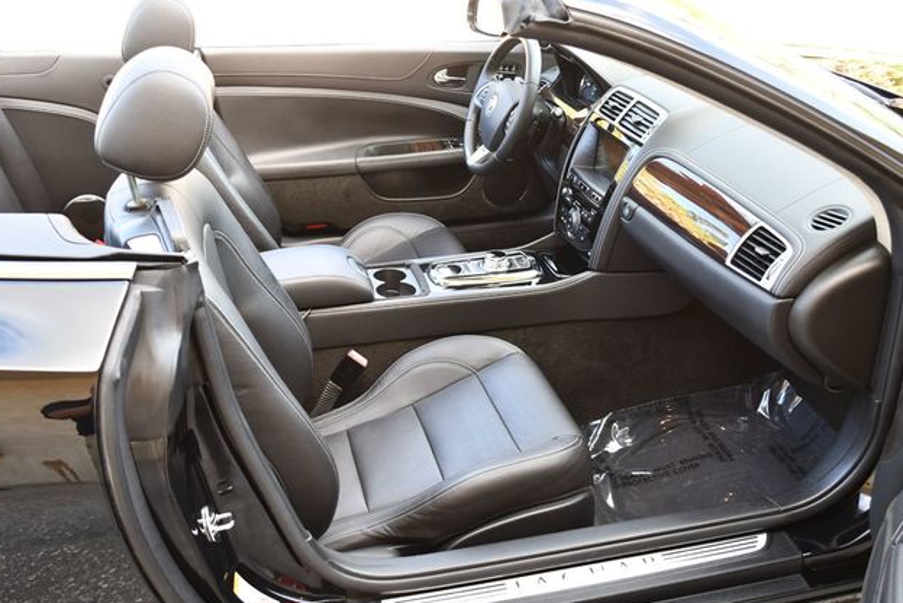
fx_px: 928
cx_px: 446
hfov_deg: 51.9
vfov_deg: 36.0
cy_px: 303
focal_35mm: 37
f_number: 3.5
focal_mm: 18
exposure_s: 1/250
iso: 720
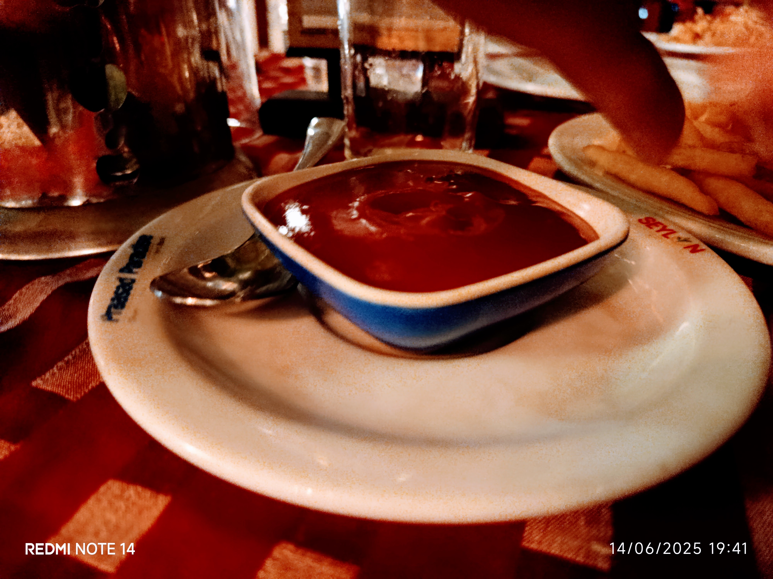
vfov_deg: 56.8
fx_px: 536
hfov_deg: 71.6
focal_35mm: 24
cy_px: 290
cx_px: 386
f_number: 1.7
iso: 5606
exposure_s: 1/16.7
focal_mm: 5.24
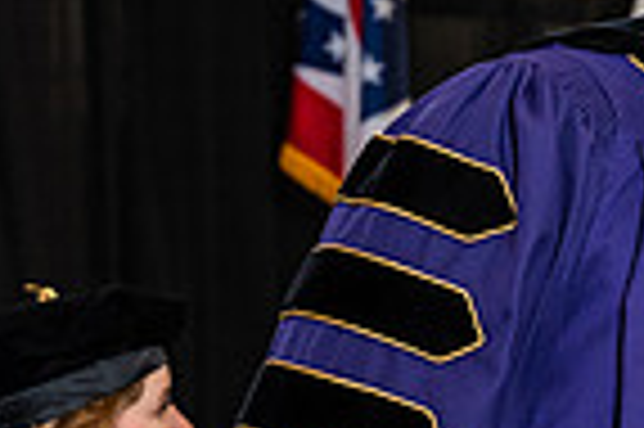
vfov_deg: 4.8
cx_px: 851
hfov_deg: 7.2
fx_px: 5075
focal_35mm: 284
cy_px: 358
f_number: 4
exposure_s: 1/200
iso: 1250
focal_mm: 70
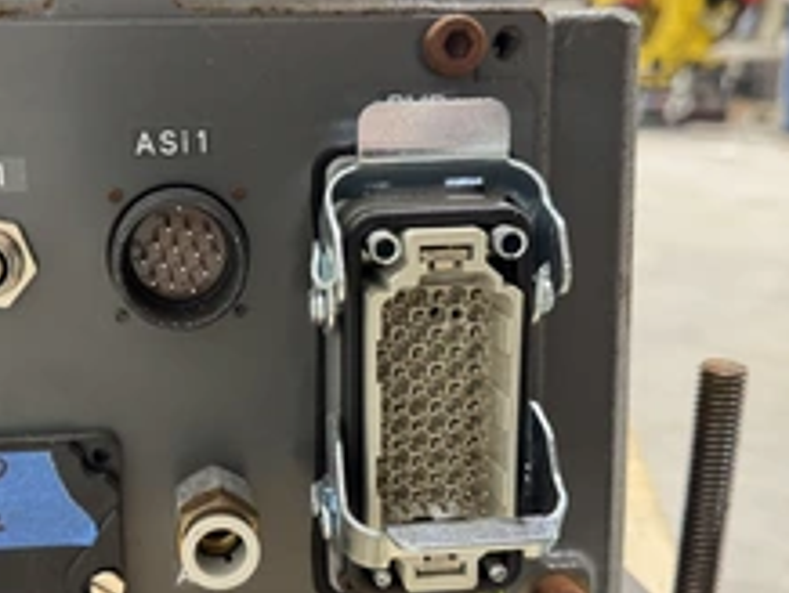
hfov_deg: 42.3
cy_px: 336
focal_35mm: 44
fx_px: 1004
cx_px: 257
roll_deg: -2.0
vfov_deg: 32.9
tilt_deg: -13.2
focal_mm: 6.76
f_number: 1.78
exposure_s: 1/60
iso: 250
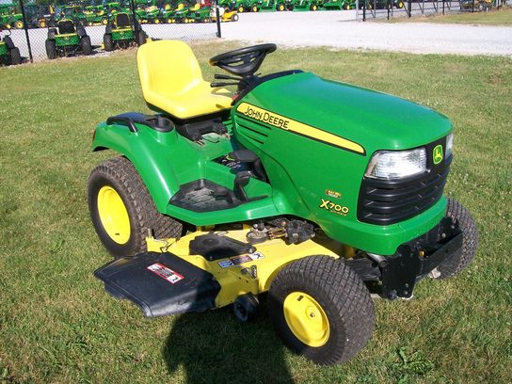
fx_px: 532
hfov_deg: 51.4
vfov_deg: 39.7
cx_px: 256
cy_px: 192
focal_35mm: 36
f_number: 4.8
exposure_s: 1/400
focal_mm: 6
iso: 80
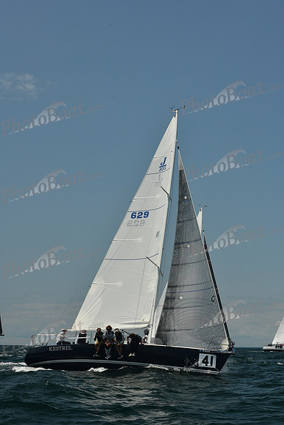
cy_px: 212
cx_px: 142
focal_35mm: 70
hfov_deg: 19.5
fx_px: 828
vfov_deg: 28.8
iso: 320
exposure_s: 1/640
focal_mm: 70
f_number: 11
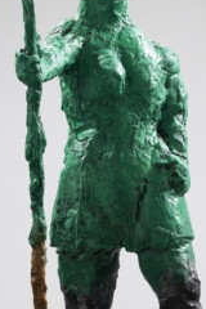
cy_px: 202
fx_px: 1931
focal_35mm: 225
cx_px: 139
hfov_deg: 6.1
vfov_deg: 9.1
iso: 100
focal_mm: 90
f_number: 8
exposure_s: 1/60
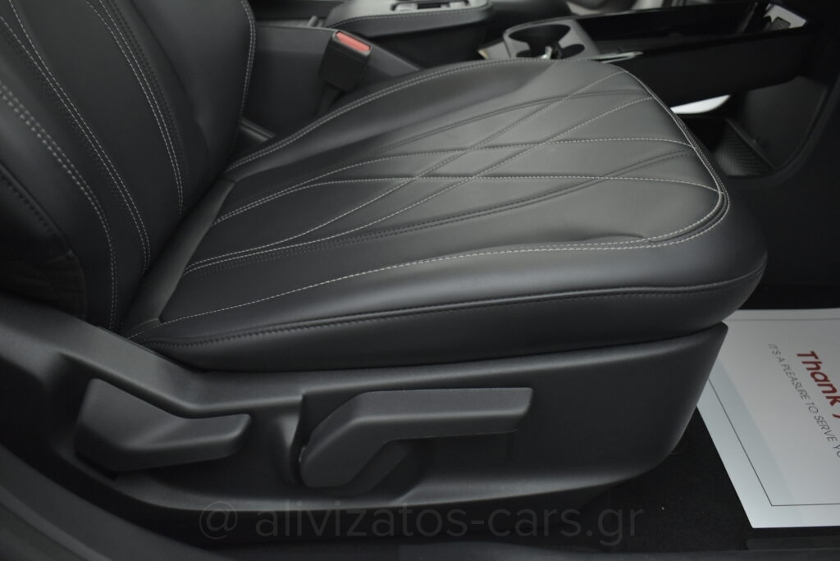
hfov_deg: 59.5
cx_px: 420
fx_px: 735
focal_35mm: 32
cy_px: 280
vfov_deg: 41.8
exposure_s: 1/80
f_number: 3.8
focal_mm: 21
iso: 1600
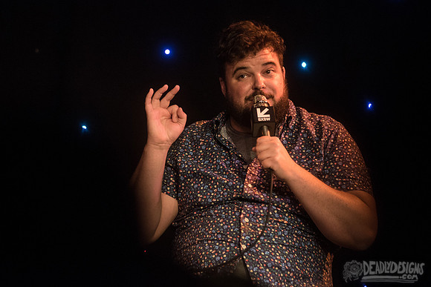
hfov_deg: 10.2
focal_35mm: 203
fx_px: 2426
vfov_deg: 6.8
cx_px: 216
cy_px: 116
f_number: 3.2
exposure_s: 1/400
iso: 2000
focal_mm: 170
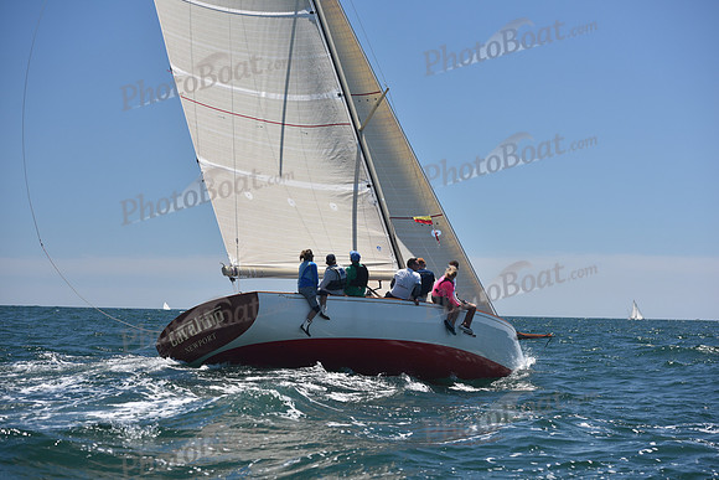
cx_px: 360
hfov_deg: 28.8
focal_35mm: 70
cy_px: 240
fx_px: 1398
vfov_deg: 19.5
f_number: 5
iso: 200
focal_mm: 70
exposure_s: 1/1000
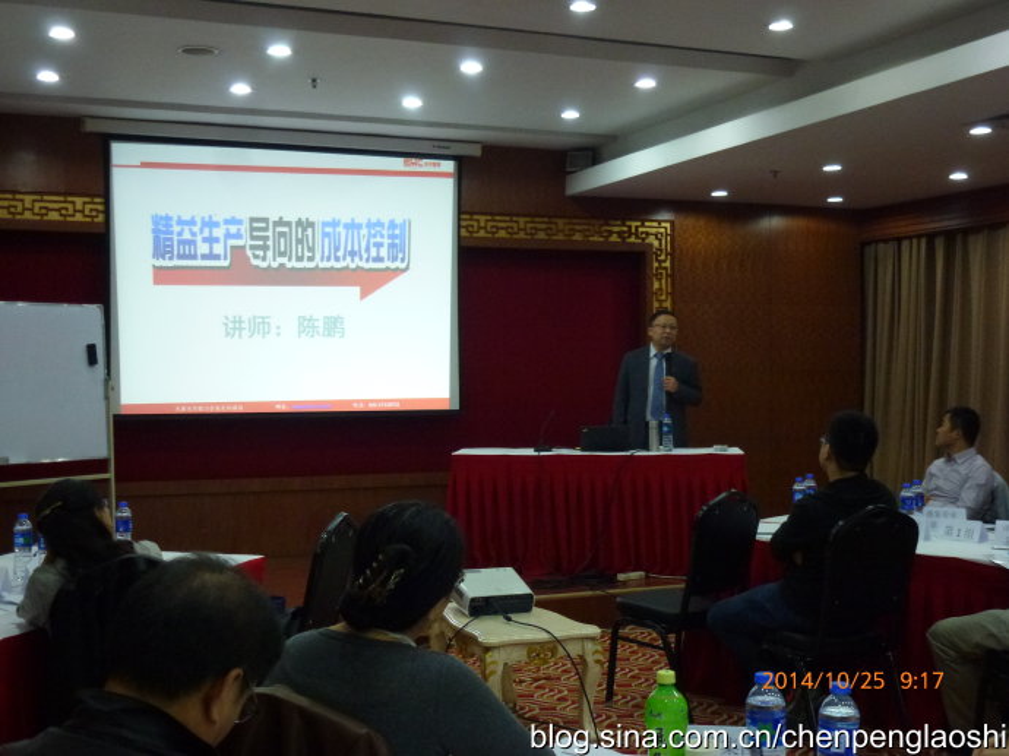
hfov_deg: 42.1
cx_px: 504
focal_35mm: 45
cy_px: 378
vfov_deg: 32.2
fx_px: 1311
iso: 400
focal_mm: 8
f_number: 4
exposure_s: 1/15
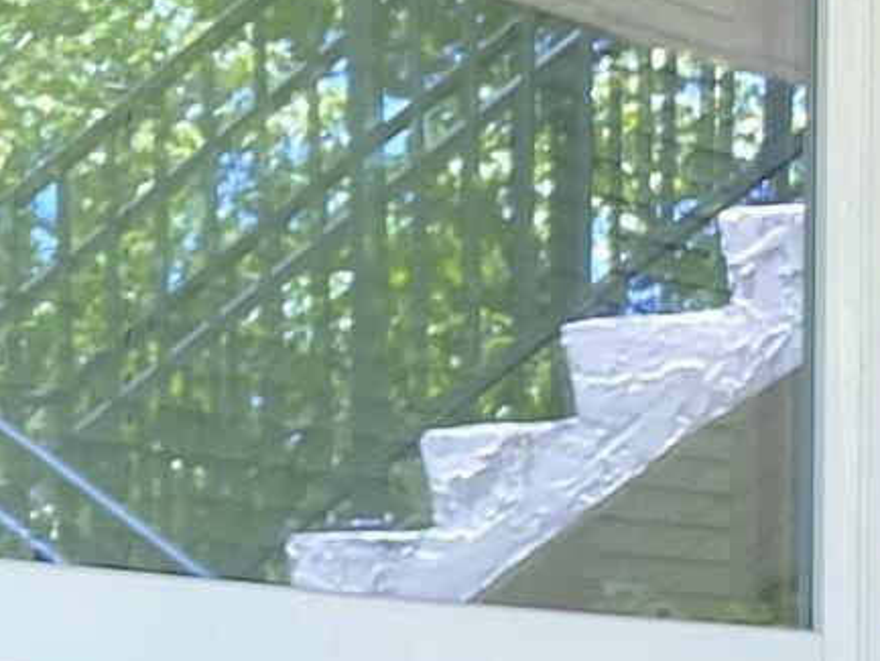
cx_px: -1441
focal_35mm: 180
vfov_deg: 8.1
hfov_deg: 9.4
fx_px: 4577
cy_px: 927
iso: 32
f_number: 1.8
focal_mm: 4.25
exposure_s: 1/208
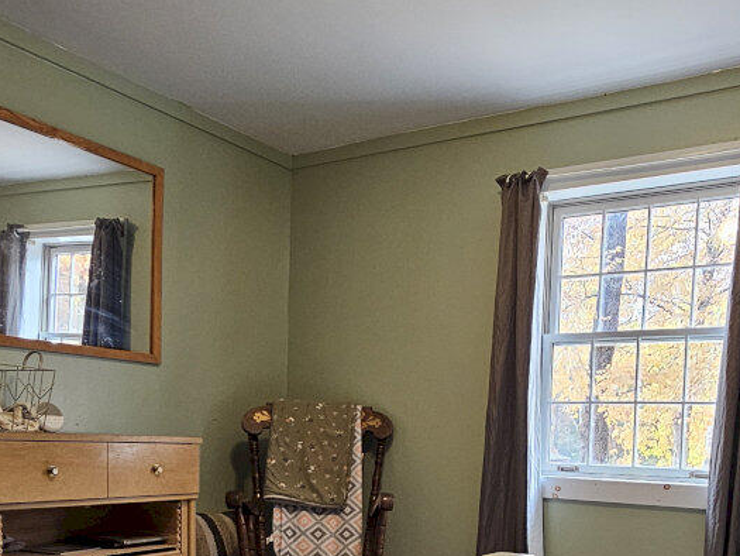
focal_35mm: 33
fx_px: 706
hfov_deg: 54.2
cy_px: 490
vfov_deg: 40.1
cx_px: 497
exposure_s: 1/60
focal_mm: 2.2
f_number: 2.2
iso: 200
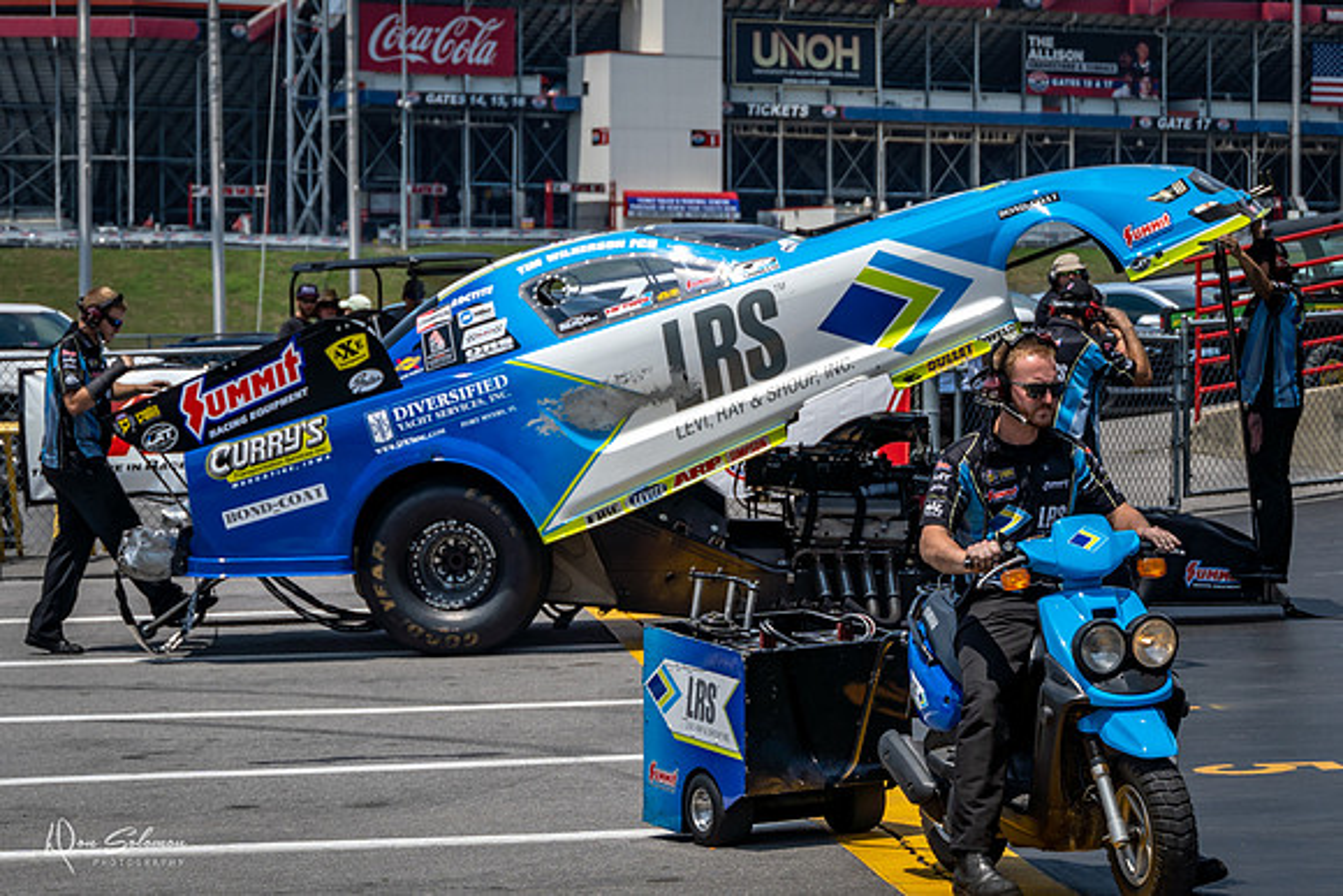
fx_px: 4879
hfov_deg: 15.7
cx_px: 775
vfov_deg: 10.5
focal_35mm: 131
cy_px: 389
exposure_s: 1/1000
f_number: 5.6
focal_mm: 59
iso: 100
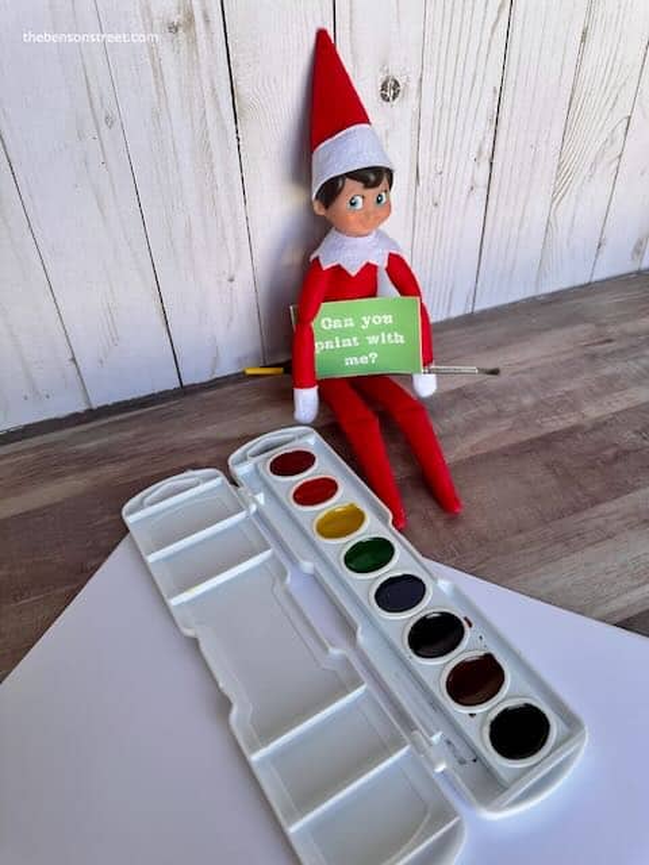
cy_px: 432
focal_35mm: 24
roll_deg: -1.6
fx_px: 600
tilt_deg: -43.8
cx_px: 324
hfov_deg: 56.8
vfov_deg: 71.6
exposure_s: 1/121
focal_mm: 6.86
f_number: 1.78
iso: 80
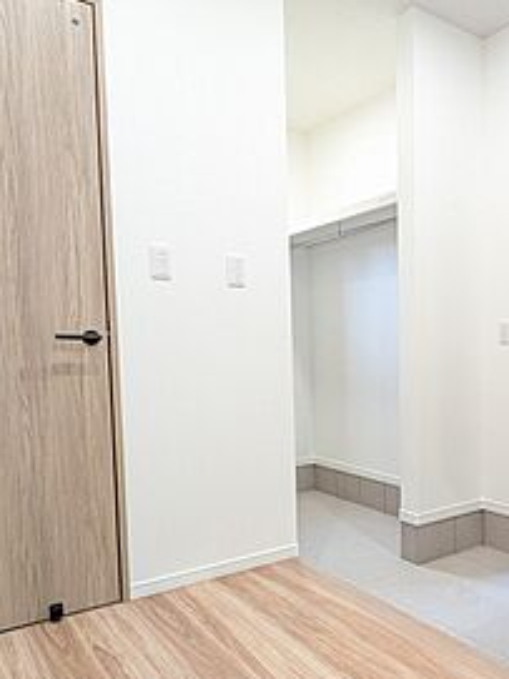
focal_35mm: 31
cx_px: 426
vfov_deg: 58.0
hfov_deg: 42.8
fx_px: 608
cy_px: 398
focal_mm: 1.83
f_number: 2.2
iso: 417
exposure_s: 1/50
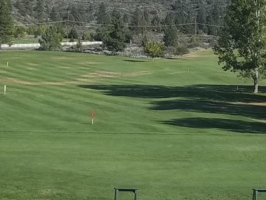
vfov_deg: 14.2
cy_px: 39
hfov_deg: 18.8
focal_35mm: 104
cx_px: 190
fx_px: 799
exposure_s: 1/640
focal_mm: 7.8
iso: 80
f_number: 4.5
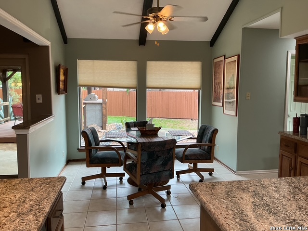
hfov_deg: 61.7
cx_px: 154
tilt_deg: -6.0
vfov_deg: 48.2
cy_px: 116
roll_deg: -0.6
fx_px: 258
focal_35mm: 29
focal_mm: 3
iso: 64
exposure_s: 1/60
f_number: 1.8
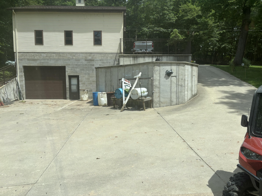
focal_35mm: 26
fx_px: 197
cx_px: 131
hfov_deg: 67.3
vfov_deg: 53.1
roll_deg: +1.0
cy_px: 98
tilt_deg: -5.5
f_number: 1.6
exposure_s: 1/2242
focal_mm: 5.96
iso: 50
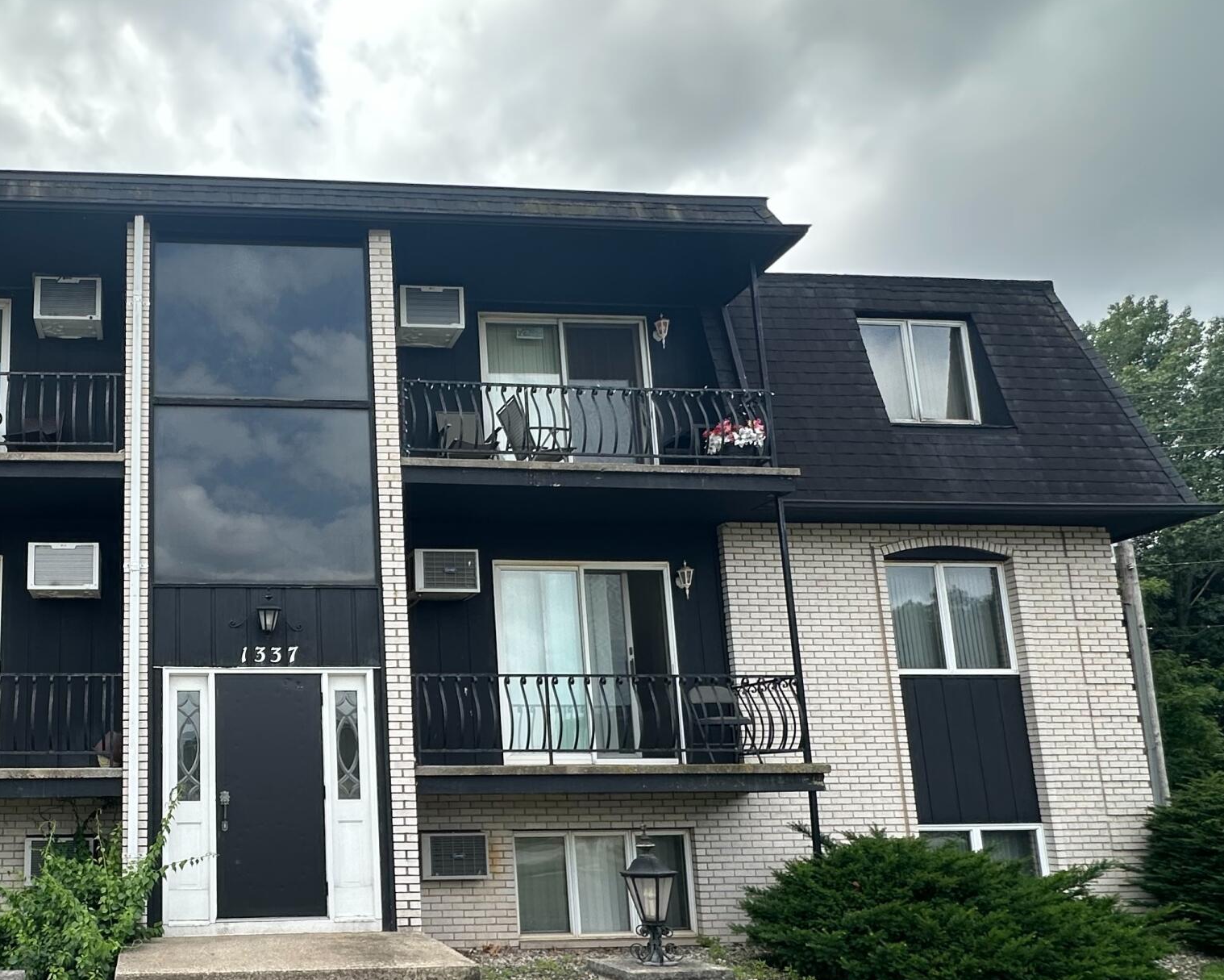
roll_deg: +0.9
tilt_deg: +10.4
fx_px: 978
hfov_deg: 58.6
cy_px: 644
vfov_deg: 52.3
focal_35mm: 27
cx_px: 227
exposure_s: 1/754
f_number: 2.2
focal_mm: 2.22
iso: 40
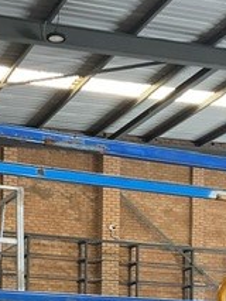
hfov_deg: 17.0
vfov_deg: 21.4
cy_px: 325
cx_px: 114
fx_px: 757
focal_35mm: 87
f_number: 1.8
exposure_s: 1/60
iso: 200
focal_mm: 3
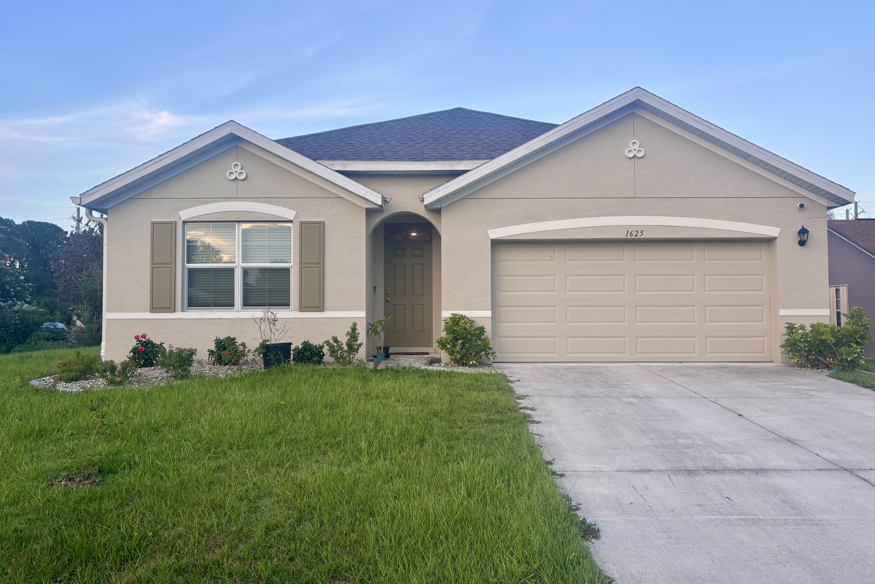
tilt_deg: +3.4
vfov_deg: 46.4
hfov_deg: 65.5
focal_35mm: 28
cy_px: 301
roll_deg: -0.2
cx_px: 448
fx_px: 681
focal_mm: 5.96
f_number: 1.6
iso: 40
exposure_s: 1/231
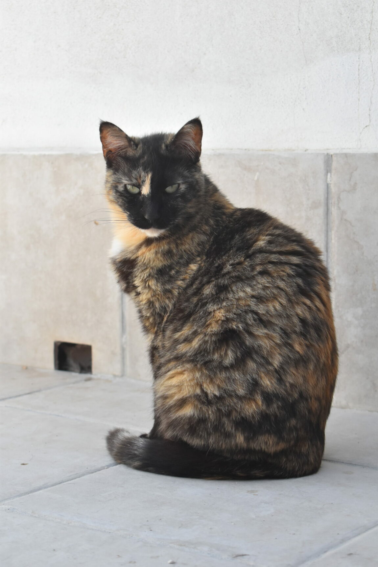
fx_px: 1299
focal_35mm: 82
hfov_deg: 16.6
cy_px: 284
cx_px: 189
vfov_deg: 24.6
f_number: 5.6
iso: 800
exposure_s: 1/800
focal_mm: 55
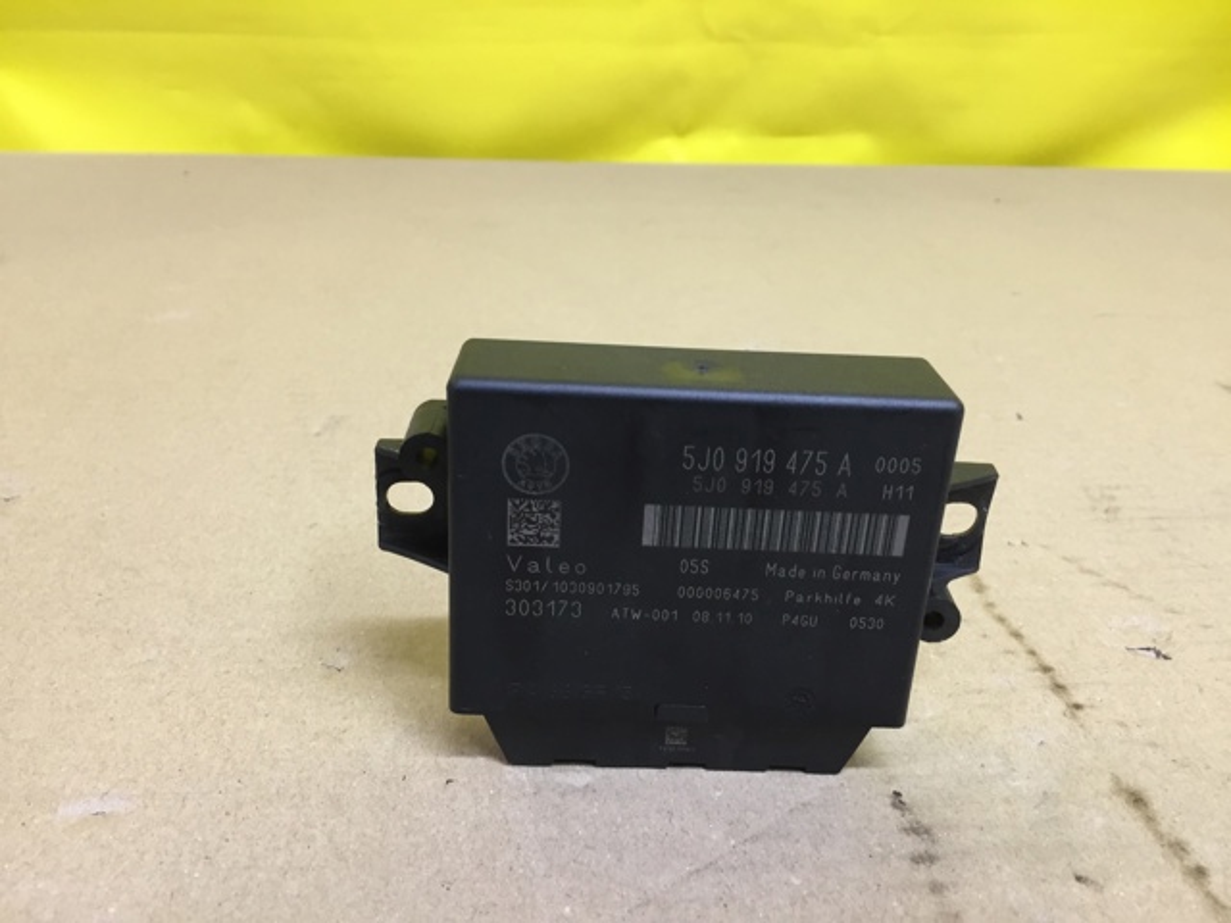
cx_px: 616
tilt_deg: -26.3
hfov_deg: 61.7
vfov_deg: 48.2
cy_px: 462
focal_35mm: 29
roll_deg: -1.8
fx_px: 1031
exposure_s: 1/33
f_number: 2.2
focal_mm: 4.15
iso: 64
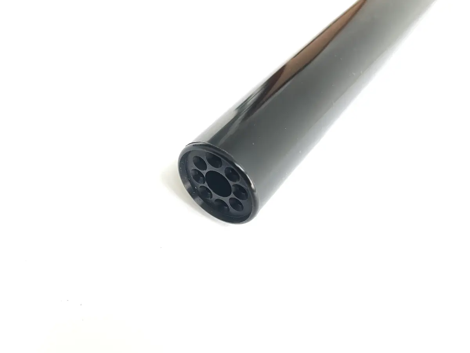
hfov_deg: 67.3
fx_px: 353
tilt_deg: -46.3
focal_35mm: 26
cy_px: 176
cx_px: 235
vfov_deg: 53.1
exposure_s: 1/60
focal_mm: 4.2
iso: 160
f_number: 1.6
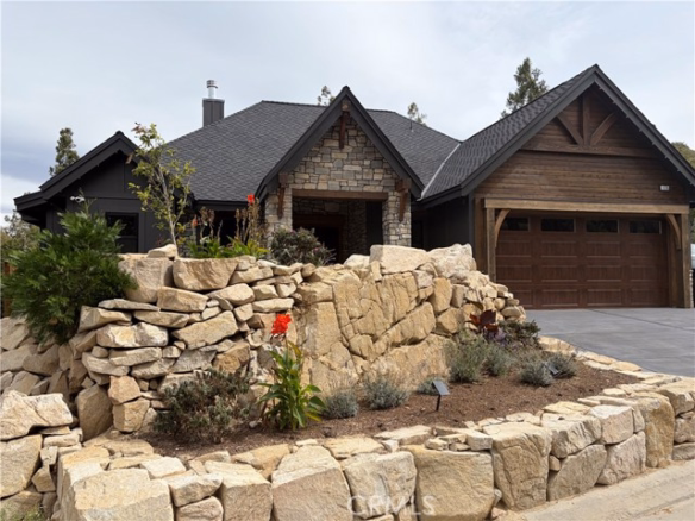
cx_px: 348
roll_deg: +0.7
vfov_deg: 53.1
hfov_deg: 67.3
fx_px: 522
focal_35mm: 26
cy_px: 260
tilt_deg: +2.6
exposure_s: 1/3125
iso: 50
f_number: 1.6
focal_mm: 5.96
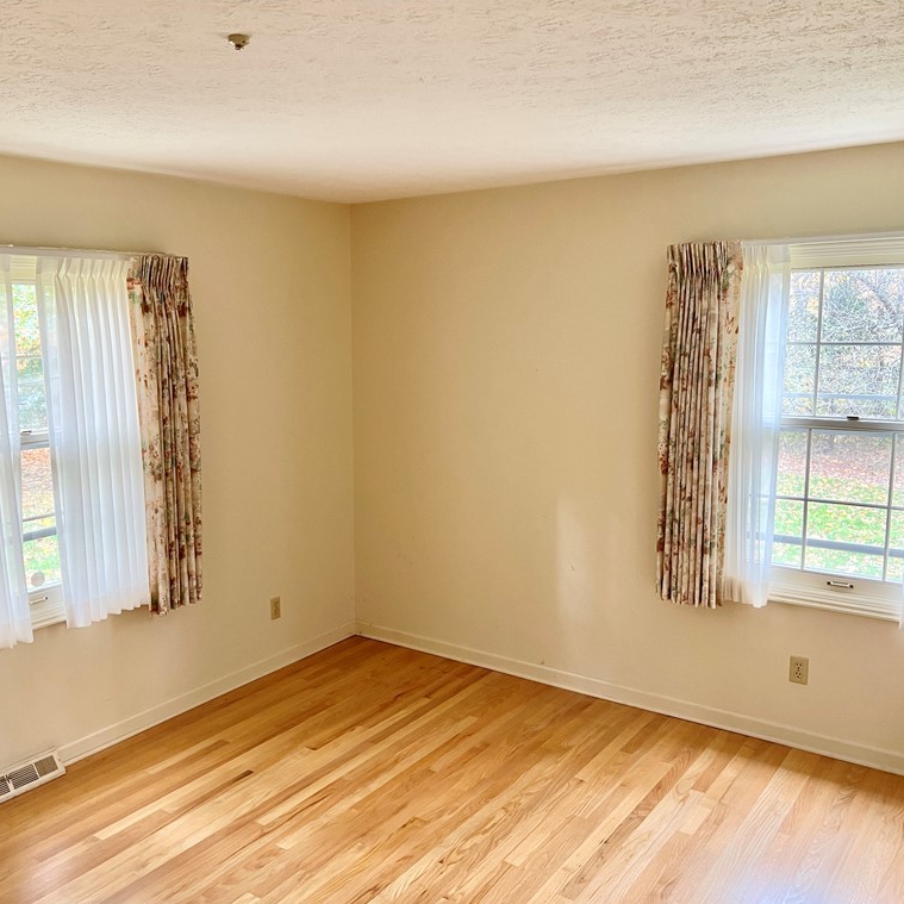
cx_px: 374
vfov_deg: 52.5
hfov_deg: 52.3
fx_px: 916
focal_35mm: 31
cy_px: 455
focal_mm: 5.7
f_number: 1.5
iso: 125
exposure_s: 1/60
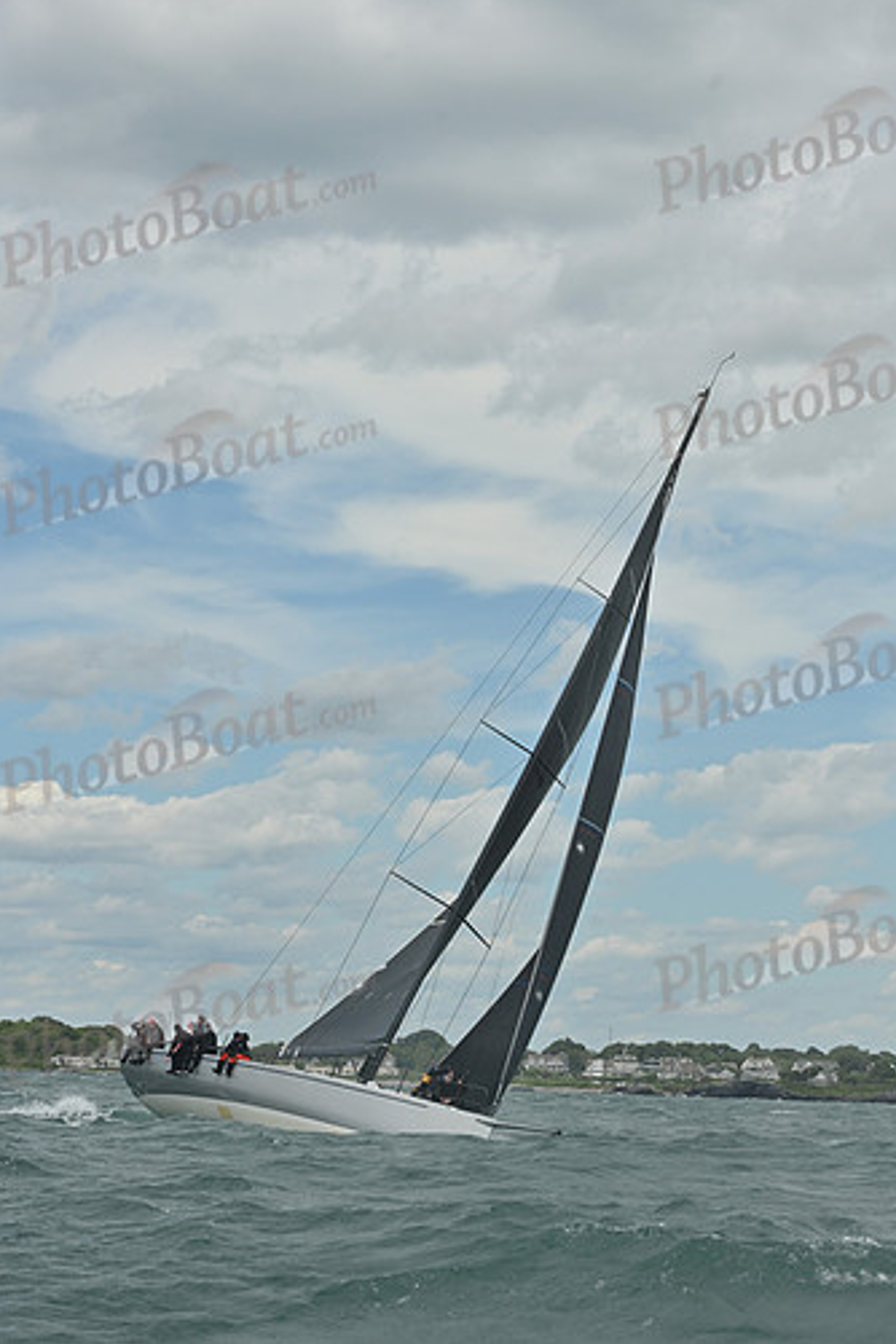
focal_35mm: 95
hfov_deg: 14.4
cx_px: 516
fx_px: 3546
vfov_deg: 21.4
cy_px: 569
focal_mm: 82
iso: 250
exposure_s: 1/1250
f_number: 9
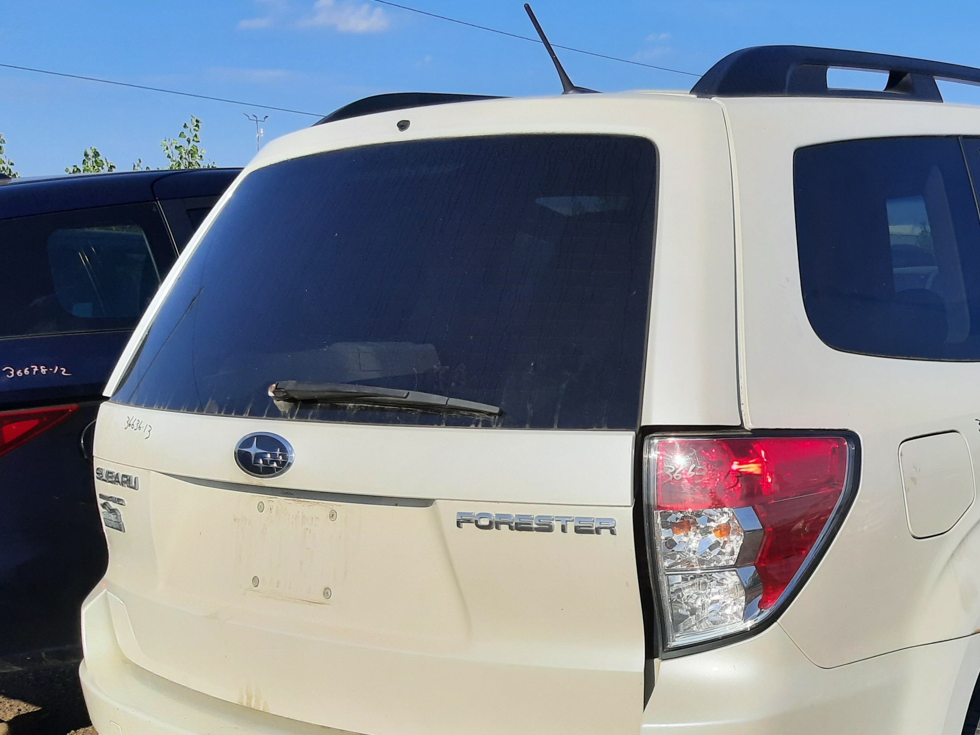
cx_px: 790
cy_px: 499
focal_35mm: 47
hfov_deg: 38.8
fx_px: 1331
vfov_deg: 30.6
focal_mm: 3.92
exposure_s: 1/2242
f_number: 1.7
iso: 40
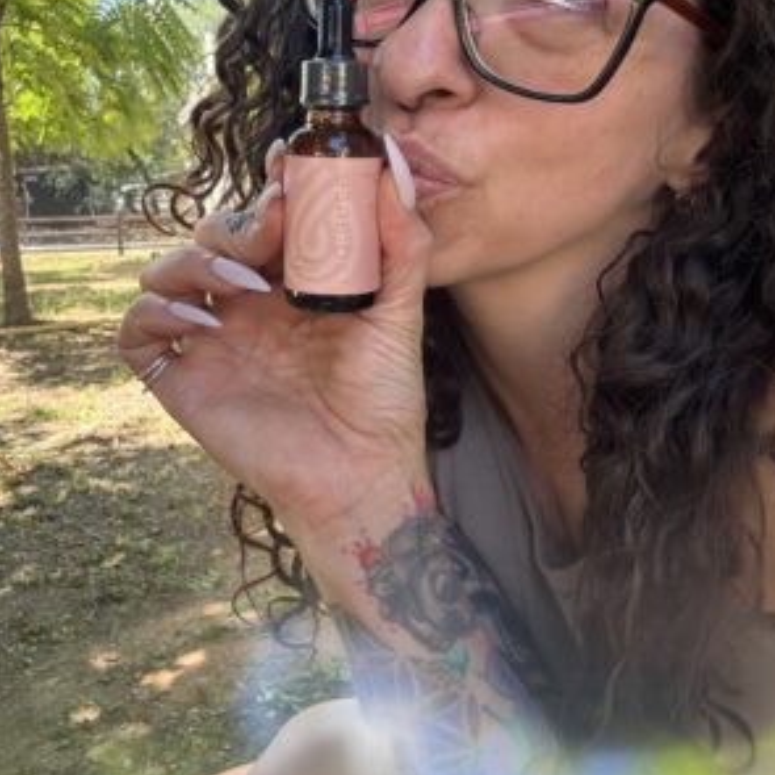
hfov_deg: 46.0
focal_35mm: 36
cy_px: 305
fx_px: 912
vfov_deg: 45.8
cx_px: 389
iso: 80
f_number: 1.9
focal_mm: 2.69
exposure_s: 1/102
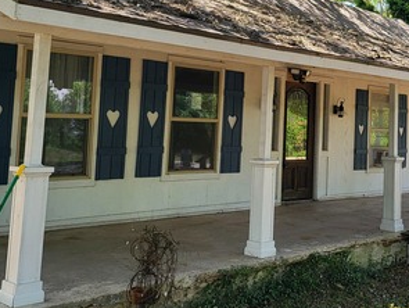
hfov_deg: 36.1
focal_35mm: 52
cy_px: 74
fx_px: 615
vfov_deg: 27.7
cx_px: 294
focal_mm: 5
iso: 40
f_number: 1.8
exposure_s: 1/580
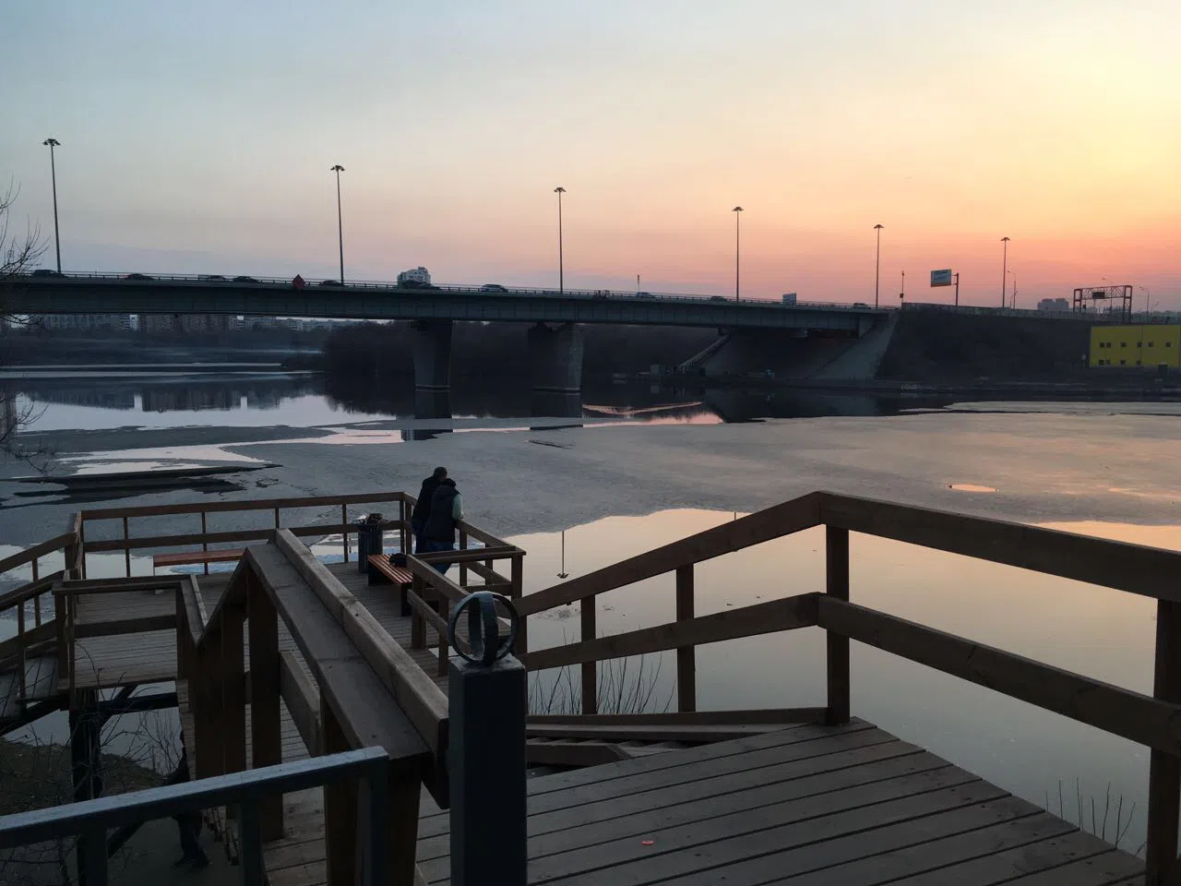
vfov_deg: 48.2
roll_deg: +1.2
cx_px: 590
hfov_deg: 61.7
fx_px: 989
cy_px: 443
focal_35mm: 29
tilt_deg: -6.7
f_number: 2.2
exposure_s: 1/50
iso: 32
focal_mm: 4.15
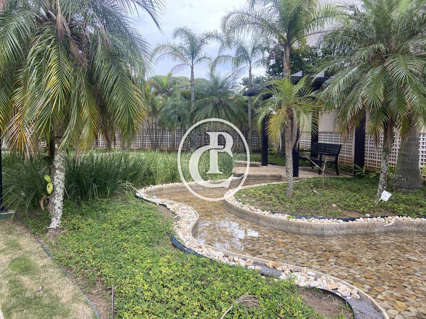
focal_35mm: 26
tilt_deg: -4.6
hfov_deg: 67.3
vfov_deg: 53.1
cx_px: 213
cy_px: 160
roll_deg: -0.9
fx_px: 320
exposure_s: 1/351
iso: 32
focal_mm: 4.25
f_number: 1.8
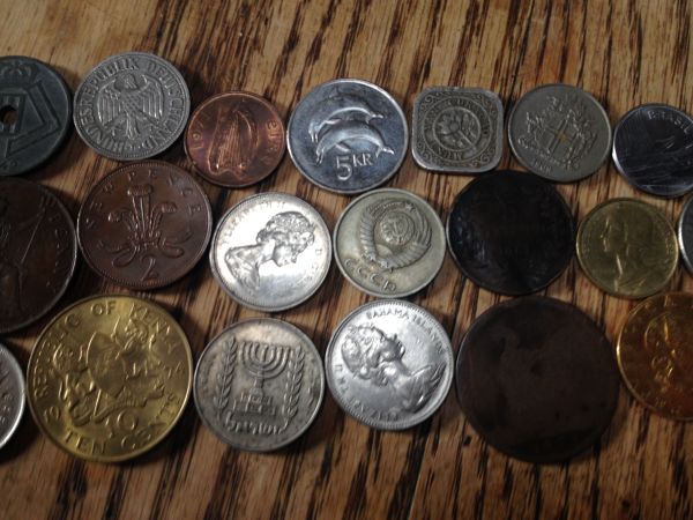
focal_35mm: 35
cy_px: 260
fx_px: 701
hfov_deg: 52.6
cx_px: 346
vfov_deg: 40.7
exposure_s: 1/20
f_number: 2.4
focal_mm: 4.28
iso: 64
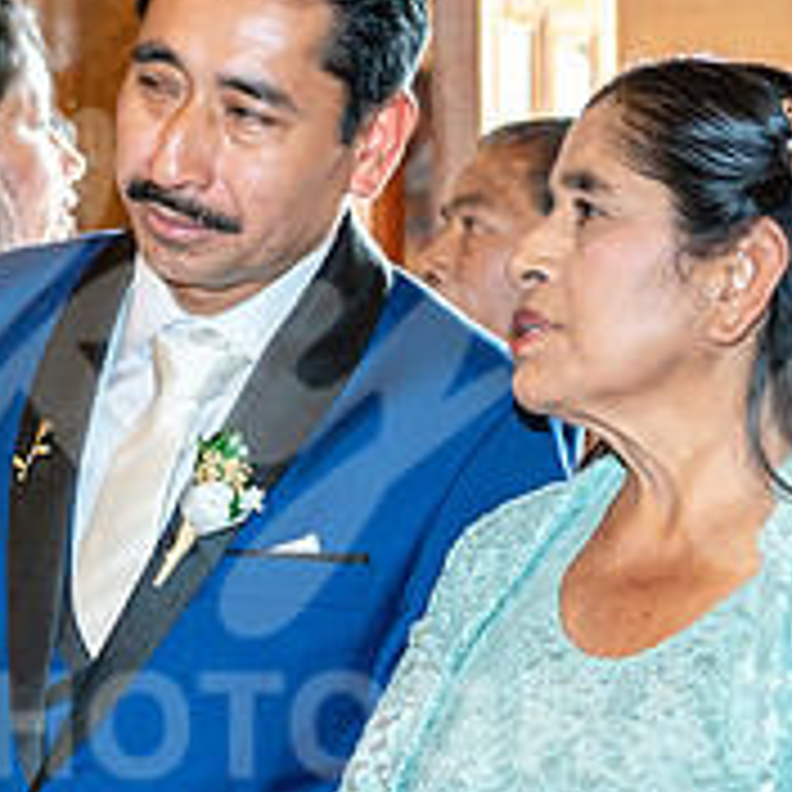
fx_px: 4556
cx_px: 737
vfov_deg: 9.9
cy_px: 509
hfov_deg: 9.9
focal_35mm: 176
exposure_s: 1/125
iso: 800
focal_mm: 58
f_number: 4
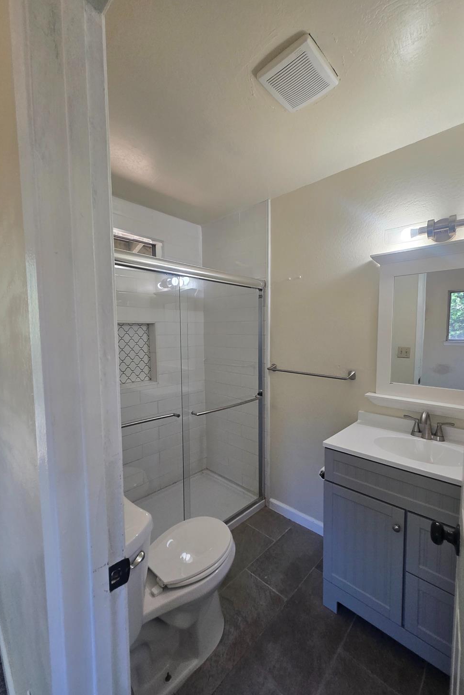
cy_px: 350
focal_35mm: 14
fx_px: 271
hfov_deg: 81.1
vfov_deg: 104.3
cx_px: 250
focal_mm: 1.7
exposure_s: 1/60
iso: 100
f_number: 2.2
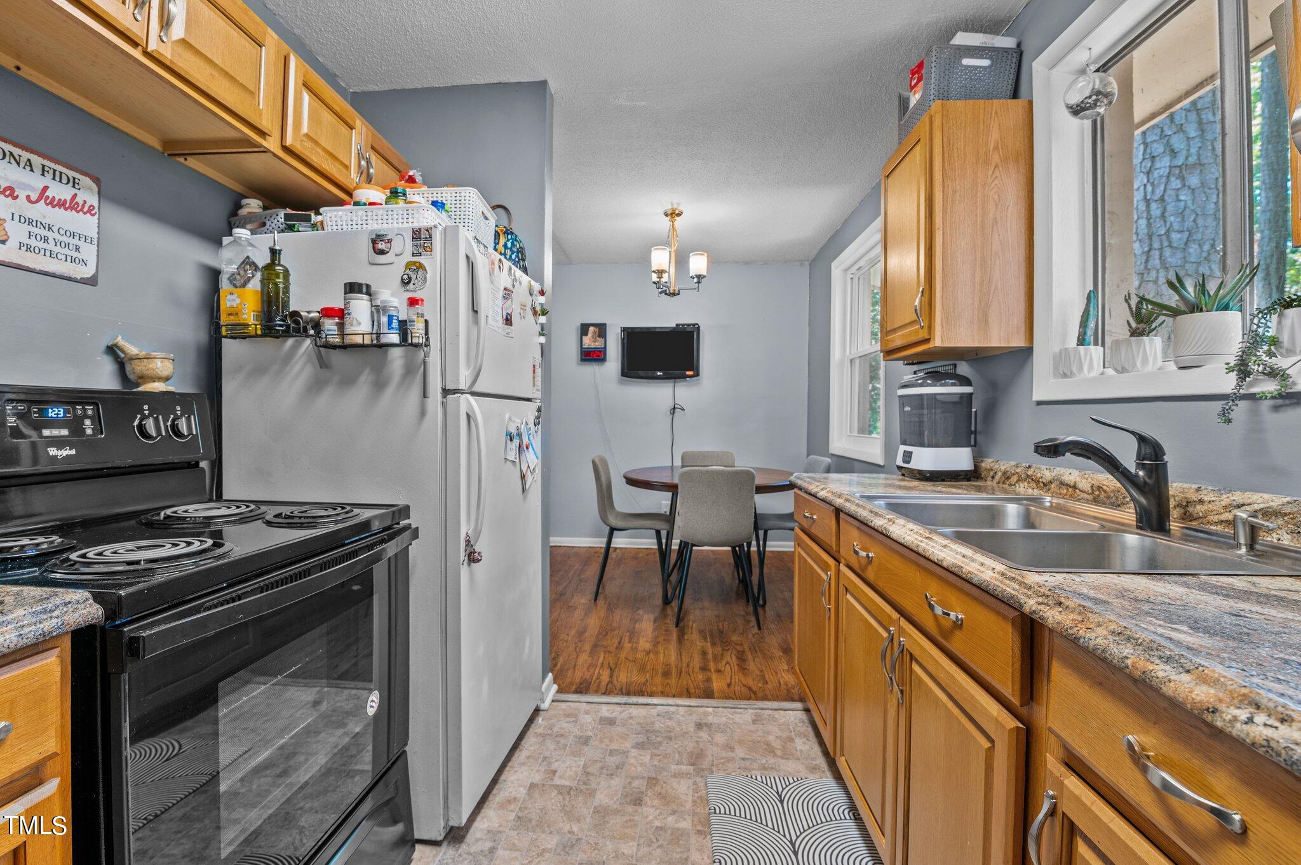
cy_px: 432
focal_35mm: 15
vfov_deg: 77.2
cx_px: 650
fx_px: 542
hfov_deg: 100.4
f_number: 6.3
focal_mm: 15
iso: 400
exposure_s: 1/3
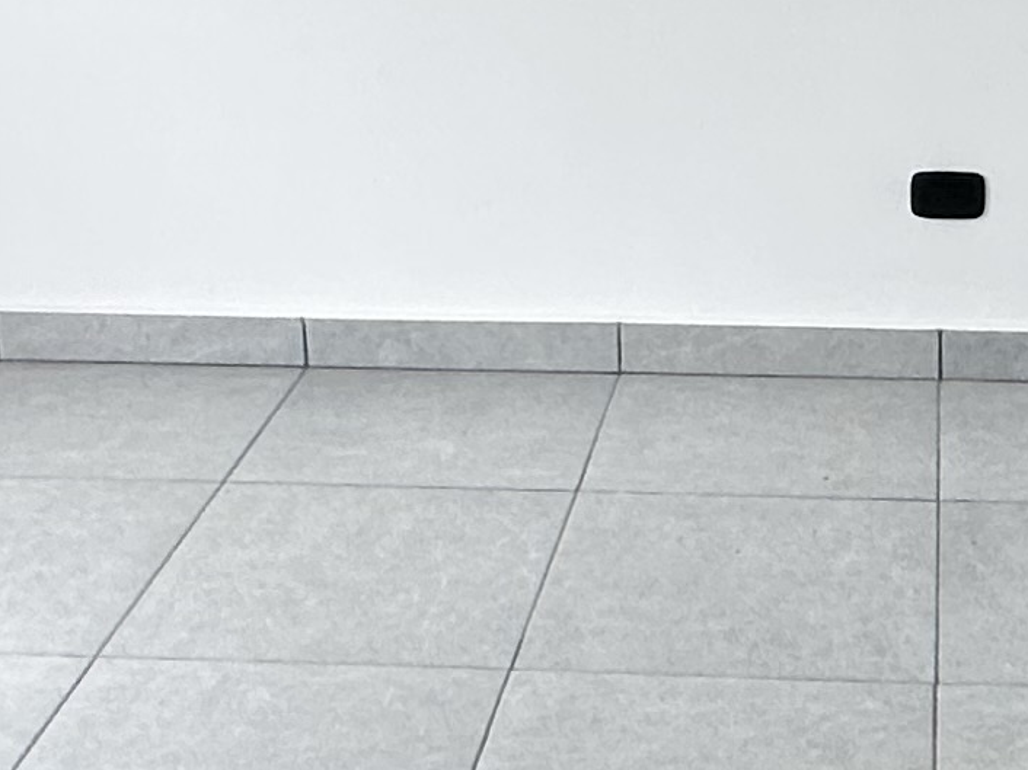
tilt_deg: -10.7
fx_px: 2375
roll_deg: +0.2
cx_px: 779
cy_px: -22
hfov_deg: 24.1
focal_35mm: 80
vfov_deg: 17.9
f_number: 2.2
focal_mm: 2.22
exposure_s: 1/120
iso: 50
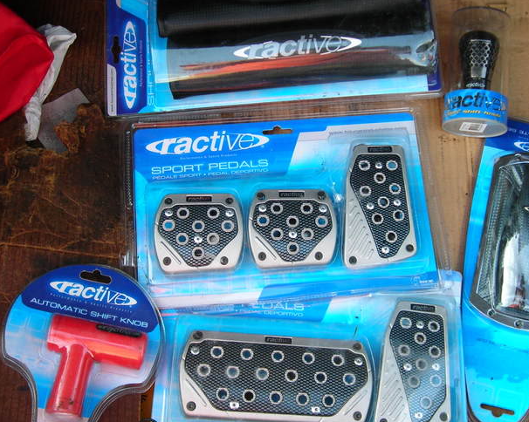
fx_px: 767
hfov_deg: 38.0
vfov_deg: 30.8
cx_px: 305
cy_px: 210
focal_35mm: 49
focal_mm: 6.3
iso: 50
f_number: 3.2
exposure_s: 1/42
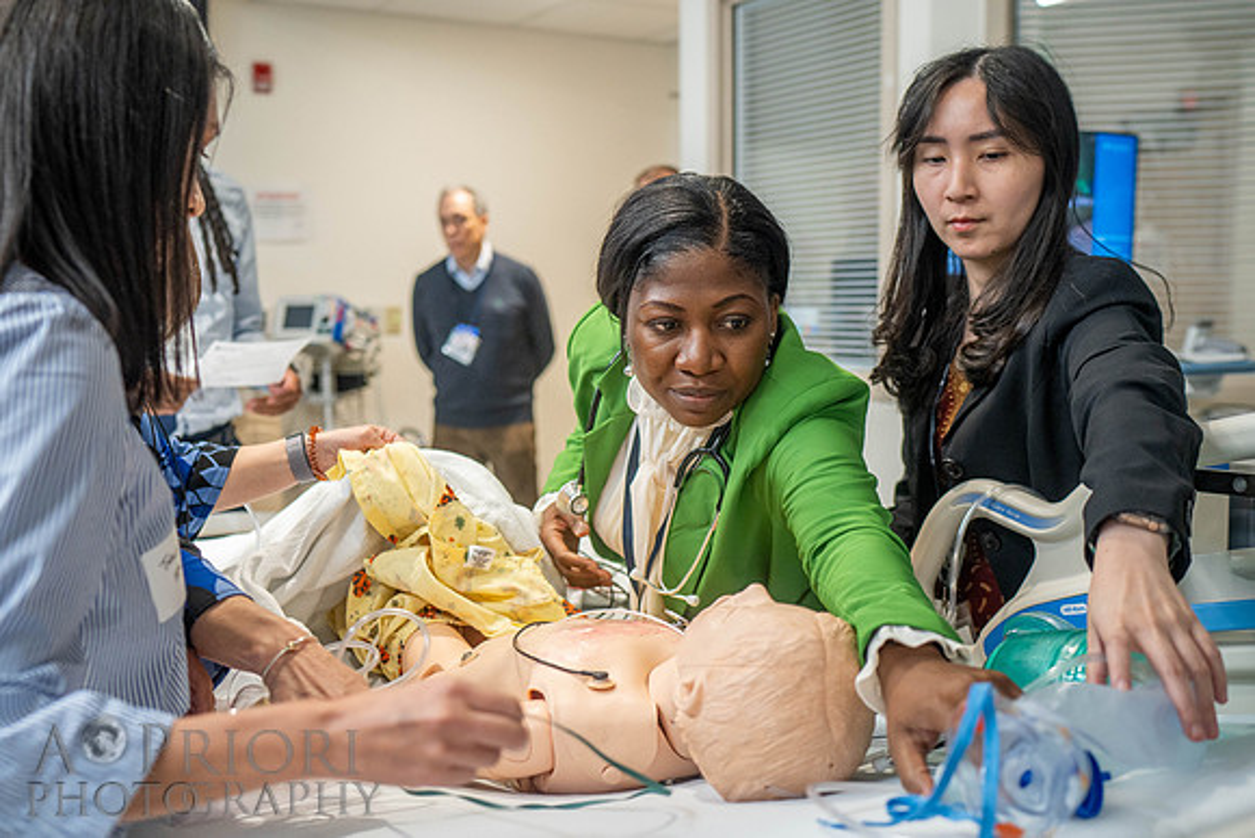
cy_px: 472
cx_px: 583
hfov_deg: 49.0
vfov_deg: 33.8
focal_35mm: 39
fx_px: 1375
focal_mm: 35
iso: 1000
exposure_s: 1/250
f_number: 2.5
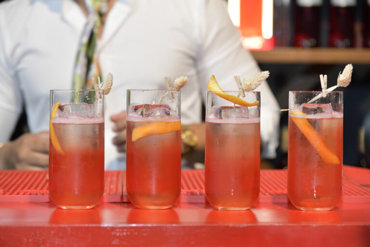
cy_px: 124
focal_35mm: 120
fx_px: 1233
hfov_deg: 17.1
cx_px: 185
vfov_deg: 11.4
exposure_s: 1/125
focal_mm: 120
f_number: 4.5
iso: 2000
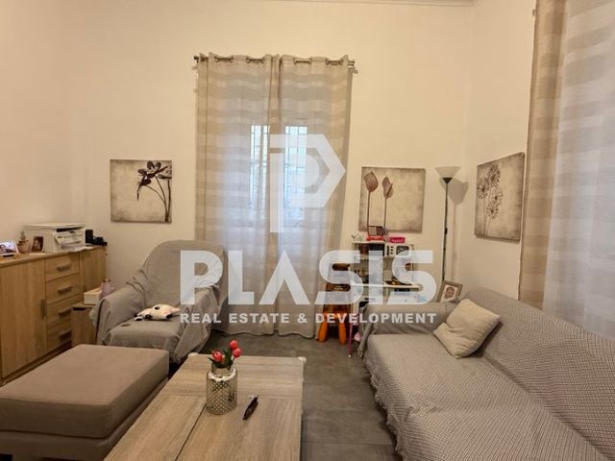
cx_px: 308
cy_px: 230
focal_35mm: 14
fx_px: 249
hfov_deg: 102.1
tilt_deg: -2.9
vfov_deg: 85.7
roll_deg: -1.7
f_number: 2.2
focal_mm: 2.22
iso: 320
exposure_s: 1/50
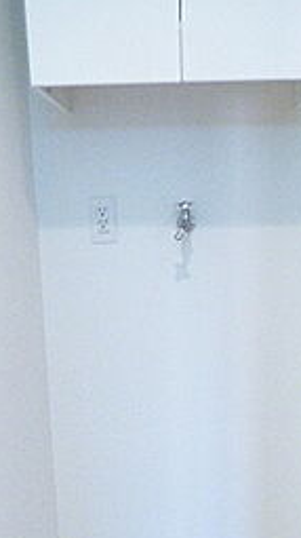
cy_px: 367
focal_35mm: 41
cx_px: 168
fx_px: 583
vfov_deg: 48.4
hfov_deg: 28.9
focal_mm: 3.58
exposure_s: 1/50
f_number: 2.8
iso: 800
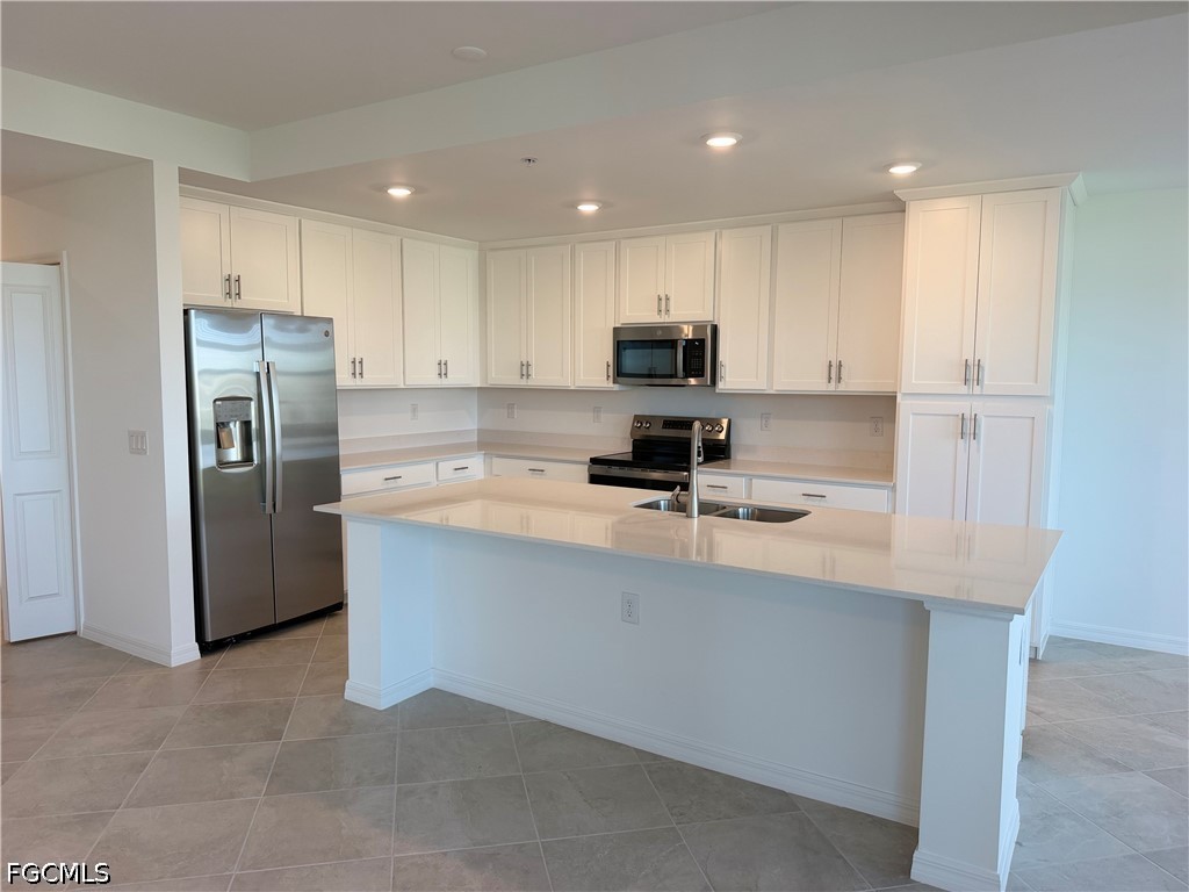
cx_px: 594
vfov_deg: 56.8
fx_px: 824
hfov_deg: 71.6
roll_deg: -0.1
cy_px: 446
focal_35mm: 24
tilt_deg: -5.3
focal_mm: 6.76
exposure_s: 1/183
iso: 100
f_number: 1.78
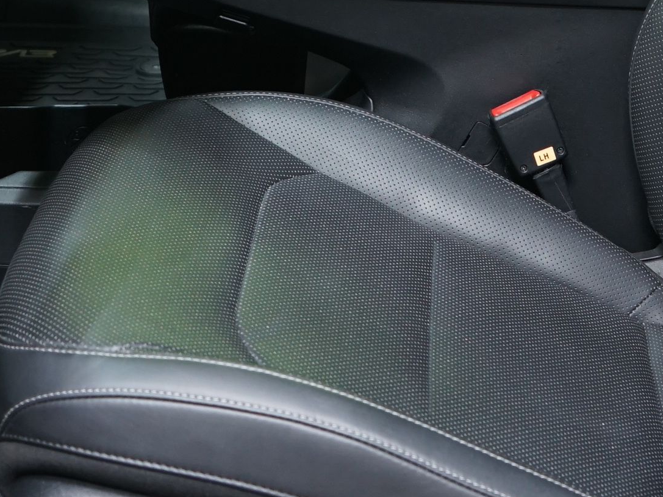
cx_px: 349
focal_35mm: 101
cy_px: -279
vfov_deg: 13.7
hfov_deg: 19.4
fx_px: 1934
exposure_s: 1/20
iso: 800
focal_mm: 29
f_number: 4.5
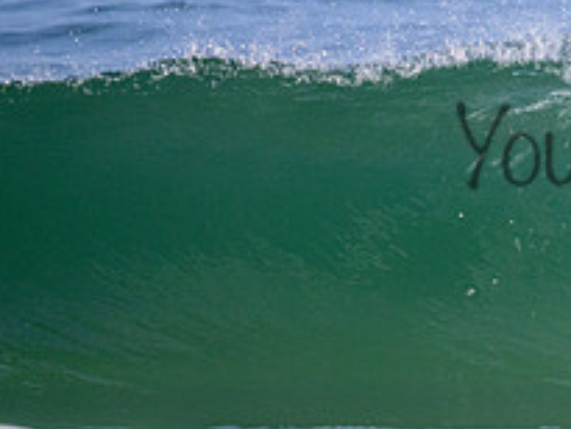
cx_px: 744
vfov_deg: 0.7
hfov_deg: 0.9
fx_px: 35981
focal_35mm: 2180
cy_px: 121
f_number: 11
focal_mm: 800
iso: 1250
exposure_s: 1/2000
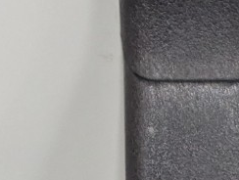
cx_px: 98
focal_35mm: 137
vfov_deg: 9.5
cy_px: -270
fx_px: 948
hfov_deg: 14.4
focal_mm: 6.81
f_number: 1.85
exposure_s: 1/268
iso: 932
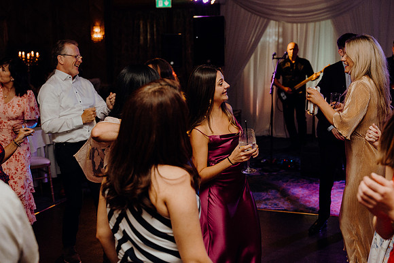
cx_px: 197
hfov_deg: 40.3
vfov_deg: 27.5
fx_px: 536
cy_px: 132
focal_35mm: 49
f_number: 3.5
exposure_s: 1/200
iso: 2500
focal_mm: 49
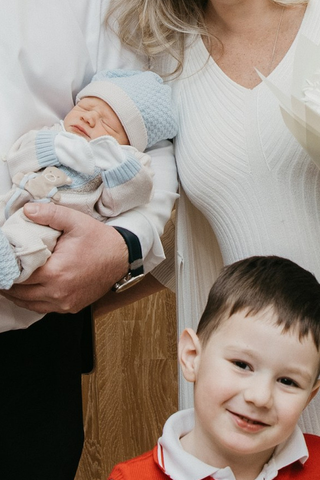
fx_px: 1507
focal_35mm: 113
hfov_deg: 12.1
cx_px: 256
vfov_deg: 17.9
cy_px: 84
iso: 160
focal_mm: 24
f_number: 4
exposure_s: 1/160
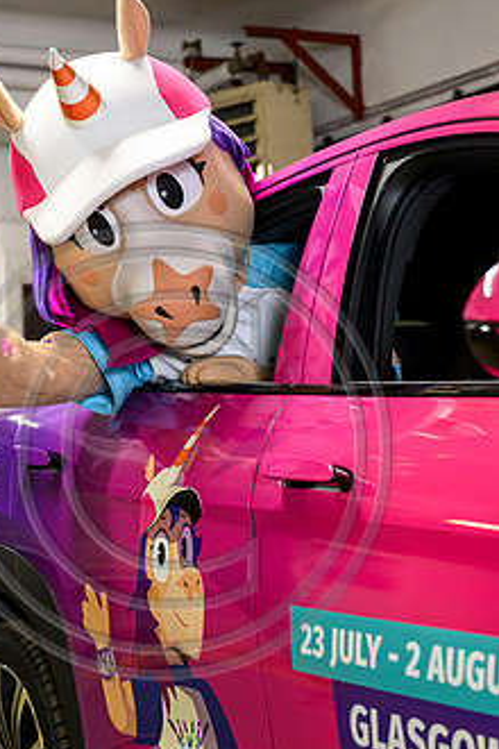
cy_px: 449
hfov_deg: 17.2
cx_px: 161
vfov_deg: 25.6
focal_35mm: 79
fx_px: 1642
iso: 4000
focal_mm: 58
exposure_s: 1/100
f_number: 4
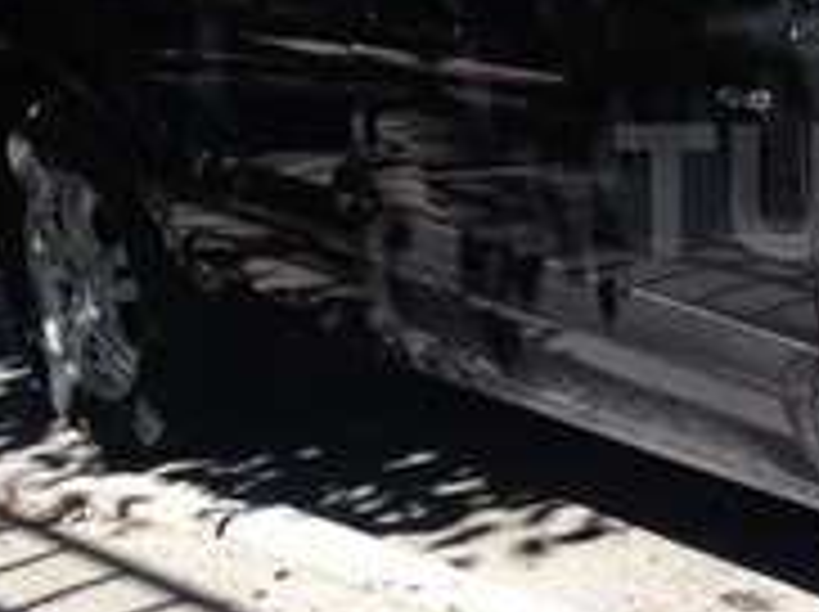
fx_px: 2835
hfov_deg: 15.6
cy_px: 191
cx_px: 1076
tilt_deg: -15.9
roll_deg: +6.1
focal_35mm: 120
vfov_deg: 12.3
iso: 50
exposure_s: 1/488
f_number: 2.4
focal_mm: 4.12
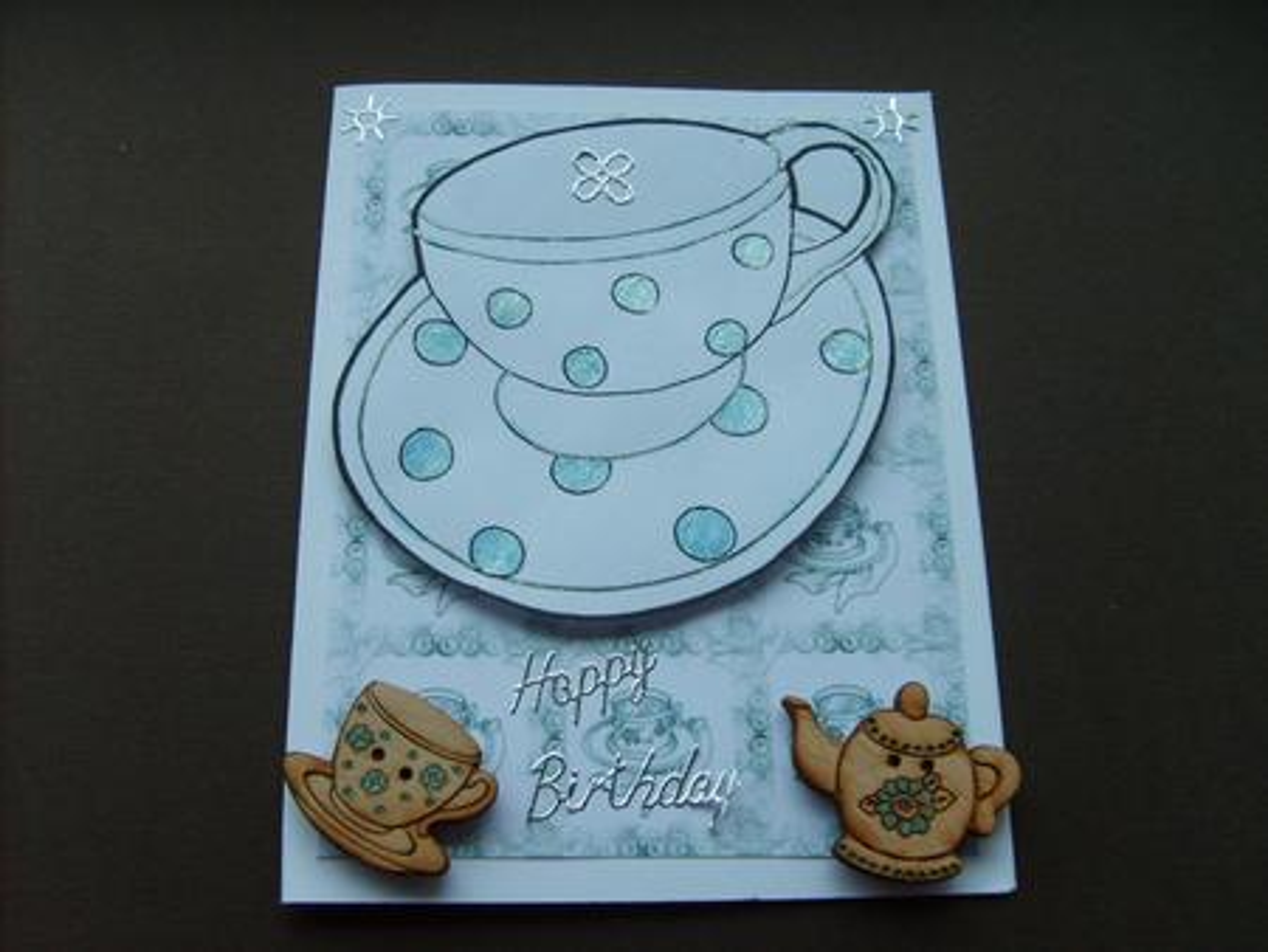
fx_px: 1283
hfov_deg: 52.6
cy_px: 476
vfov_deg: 40.7
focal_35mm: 35
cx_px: 634
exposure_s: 1/60
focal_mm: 5.8
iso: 50
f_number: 2.8
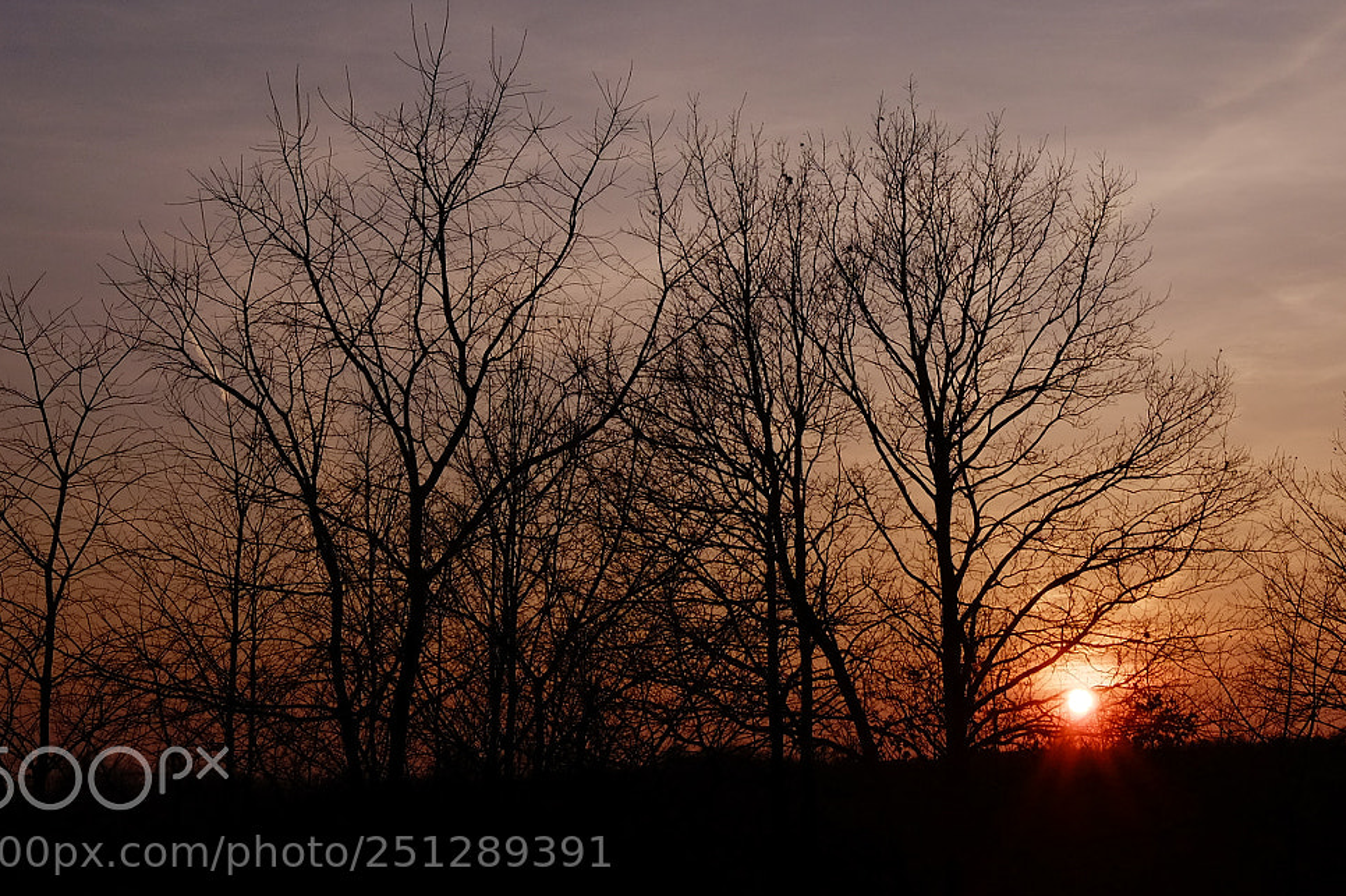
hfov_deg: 33.8
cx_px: 998
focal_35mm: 58
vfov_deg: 23.1
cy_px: 219
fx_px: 2167
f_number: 16
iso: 800
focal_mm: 23
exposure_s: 1/550
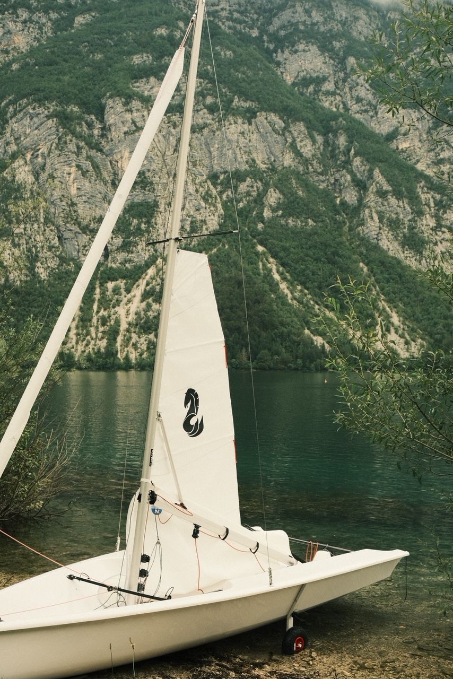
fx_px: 773
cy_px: 340
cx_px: 226
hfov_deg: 32.6
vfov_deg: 47.4
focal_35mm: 41
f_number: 5.6
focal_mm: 27
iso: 640
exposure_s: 1/420
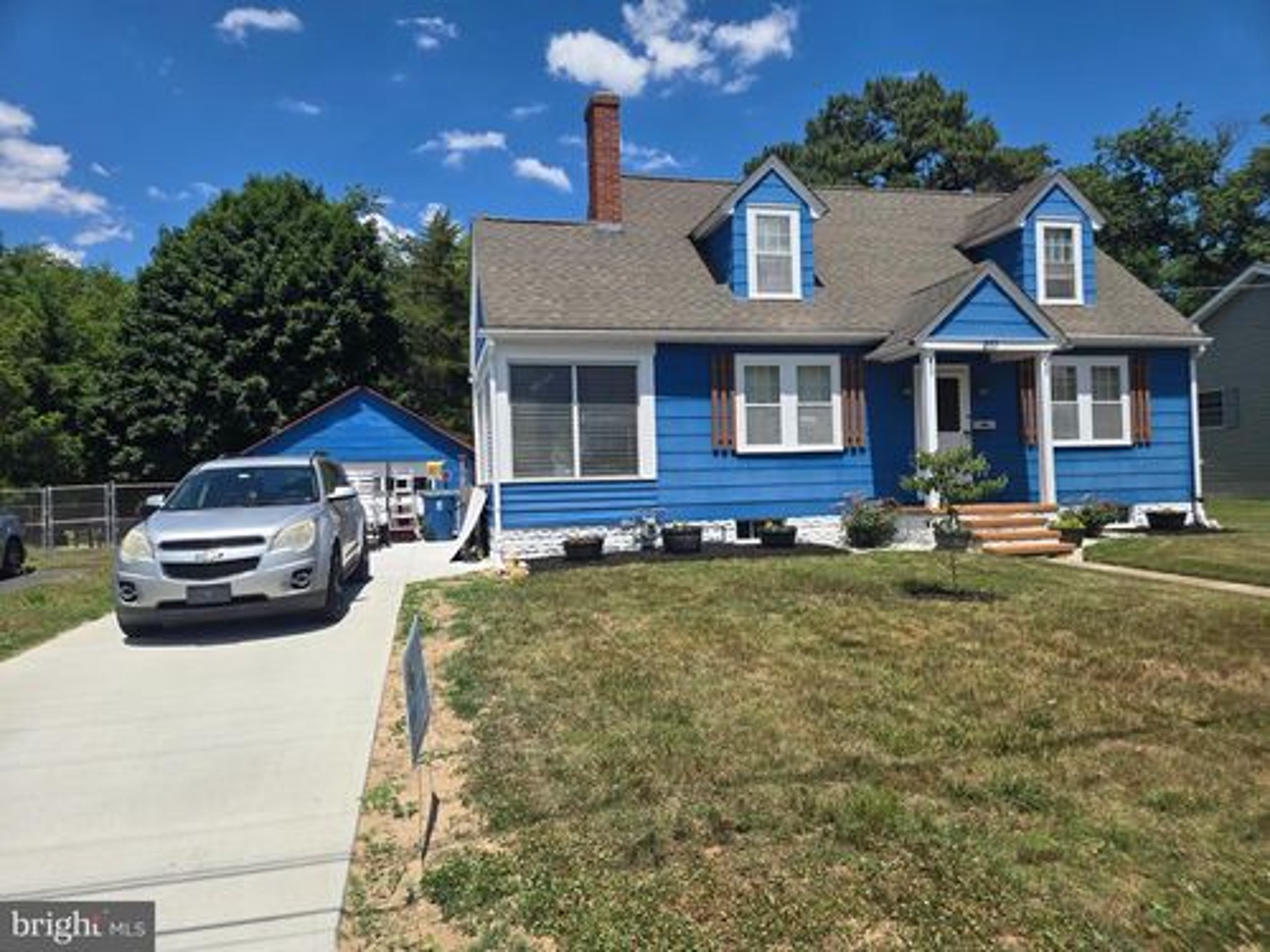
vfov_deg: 58.9
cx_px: 635
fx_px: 844
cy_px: 476
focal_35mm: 23
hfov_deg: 73.9
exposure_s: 1/2222
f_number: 1.8
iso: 25
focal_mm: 5.4
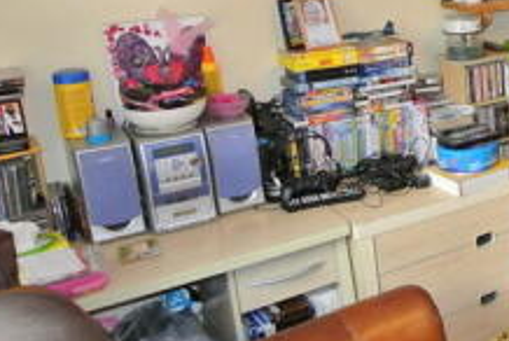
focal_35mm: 54
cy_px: 109
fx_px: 765
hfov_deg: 29.6
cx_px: 660
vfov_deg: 25.0
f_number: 3.5
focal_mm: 6.7
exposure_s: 1/60
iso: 800
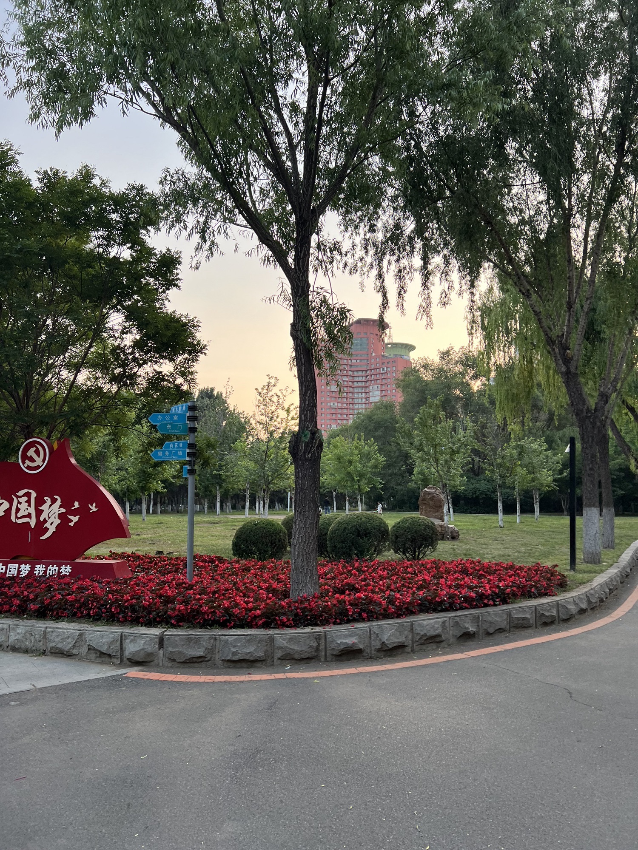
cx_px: 319
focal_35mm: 26
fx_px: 639
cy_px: 425
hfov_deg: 53.1
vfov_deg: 67.3
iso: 50
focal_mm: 5.7
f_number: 1.5
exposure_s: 1/351
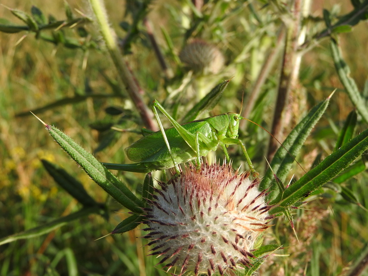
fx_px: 532
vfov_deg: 29.1
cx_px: 184
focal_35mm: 50
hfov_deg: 38.2
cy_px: 138
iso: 100
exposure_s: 1/320
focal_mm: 9
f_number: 4
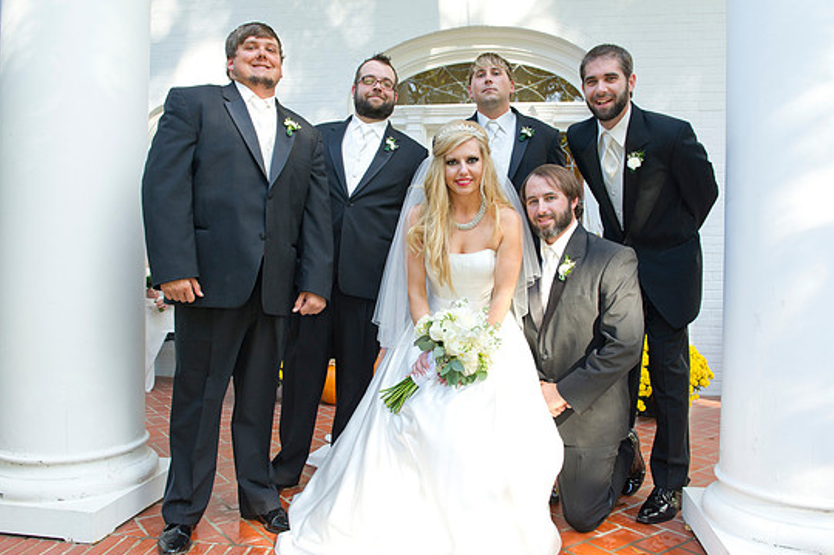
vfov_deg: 44.9
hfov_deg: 63.7
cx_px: 436
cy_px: 286
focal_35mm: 29
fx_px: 671
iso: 400
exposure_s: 1/160
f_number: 5.6
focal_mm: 27
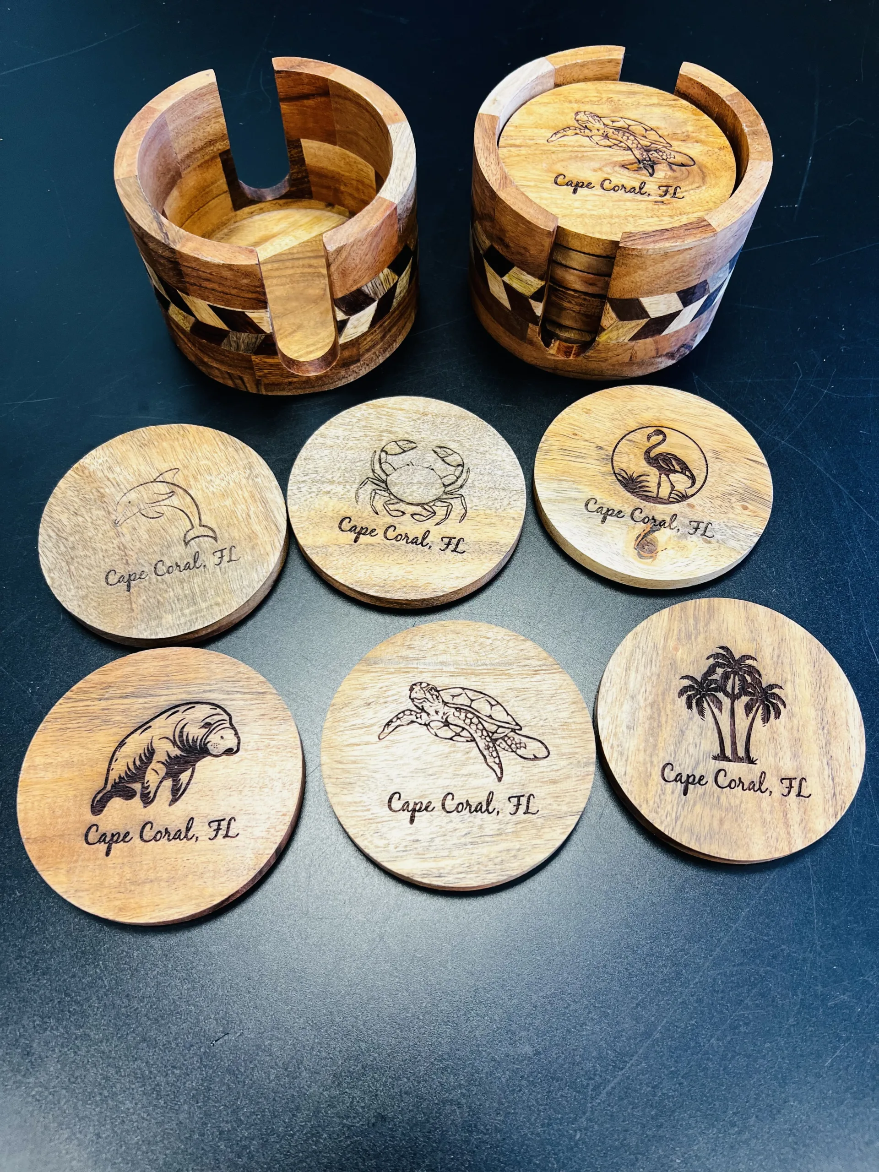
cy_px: 586
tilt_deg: -63.6
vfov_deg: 67.3
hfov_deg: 53.1
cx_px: 440
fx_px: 880
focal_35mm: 26
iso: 80
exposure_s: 1/60
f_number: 1.5
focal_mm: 5.7
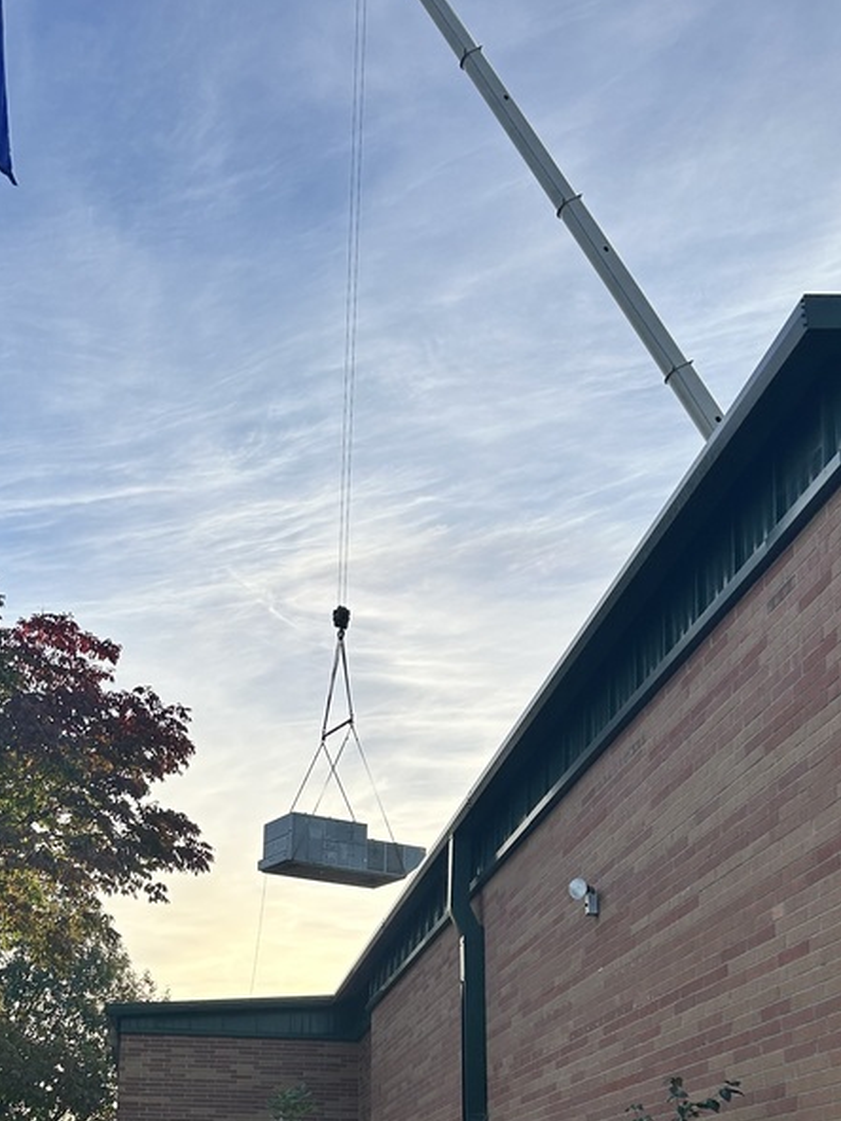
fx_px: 1458
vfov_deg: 40.2
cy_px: 916
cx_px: 267
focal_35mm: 45
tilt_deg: +14.1
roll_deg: -2.4
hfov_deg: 31.9
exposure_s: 1/1779
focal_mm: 5.7
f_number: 1.5
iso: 50
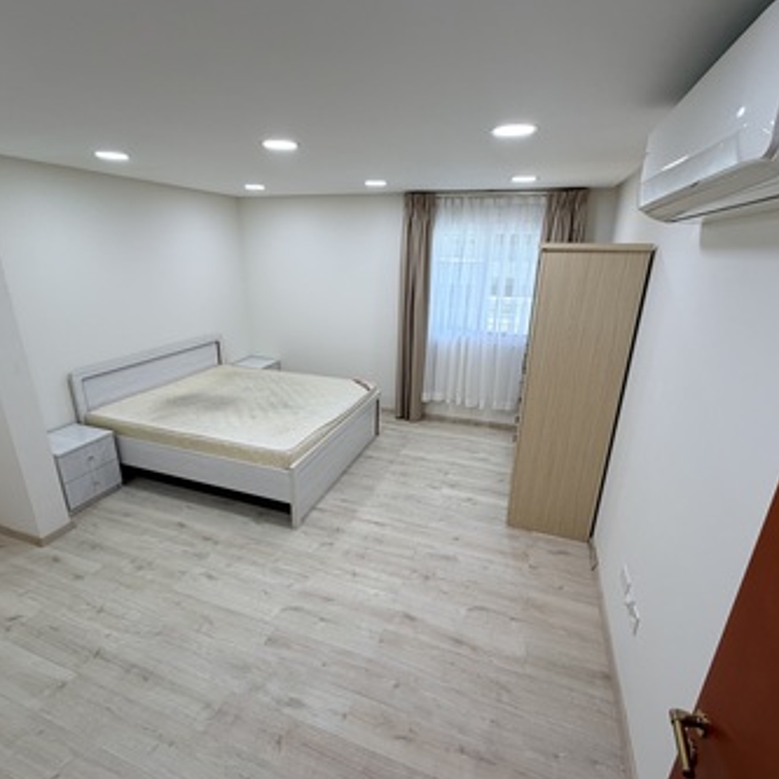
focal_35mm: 17
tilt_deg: -18.7
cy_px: 394
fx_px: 433
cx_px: 375
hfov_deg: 83.9
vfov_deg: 84.0
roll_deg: -1.0
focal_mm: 2.22
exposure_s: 1/100
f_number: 2.2
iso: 100
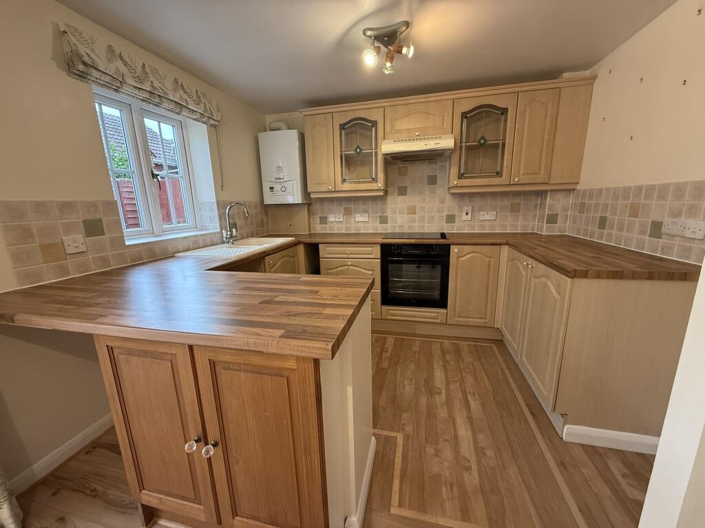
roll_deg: +1.0
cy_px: 264
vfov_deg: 85.7
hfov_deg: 102.1
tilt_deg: -11.2
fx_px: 285
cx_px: 352
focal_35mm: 14
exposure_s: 1/100
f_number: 2.2
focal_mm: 2.22
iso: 250
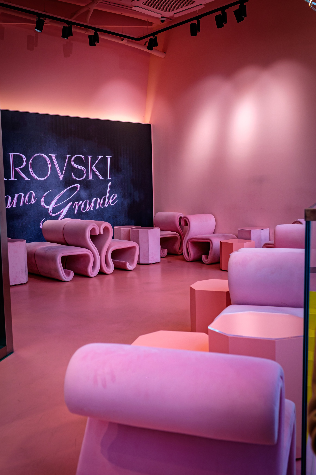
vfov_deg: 54.4
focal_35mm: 35
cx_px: 158
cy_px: 238
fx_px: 461
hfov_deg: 37.9
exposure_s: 1/125
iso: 200
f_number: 4
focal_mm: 23
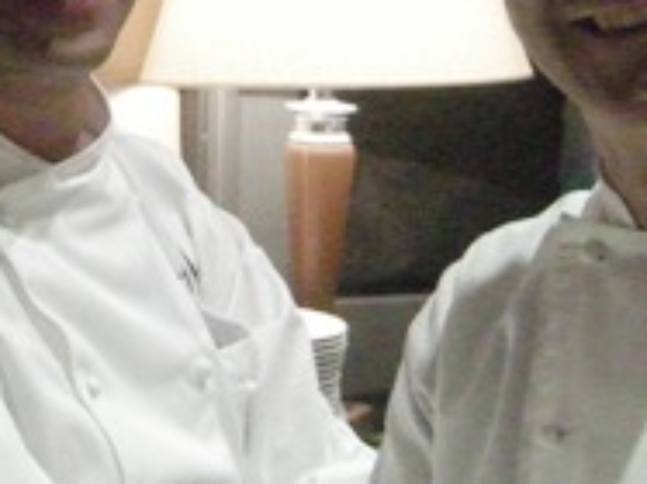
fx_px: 2297
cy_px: -21
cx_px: 17
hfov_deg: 15.8
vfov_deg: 11.9
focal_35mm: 123
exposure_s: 1/80.8
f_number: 2.7
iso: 1600
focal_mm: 7.5
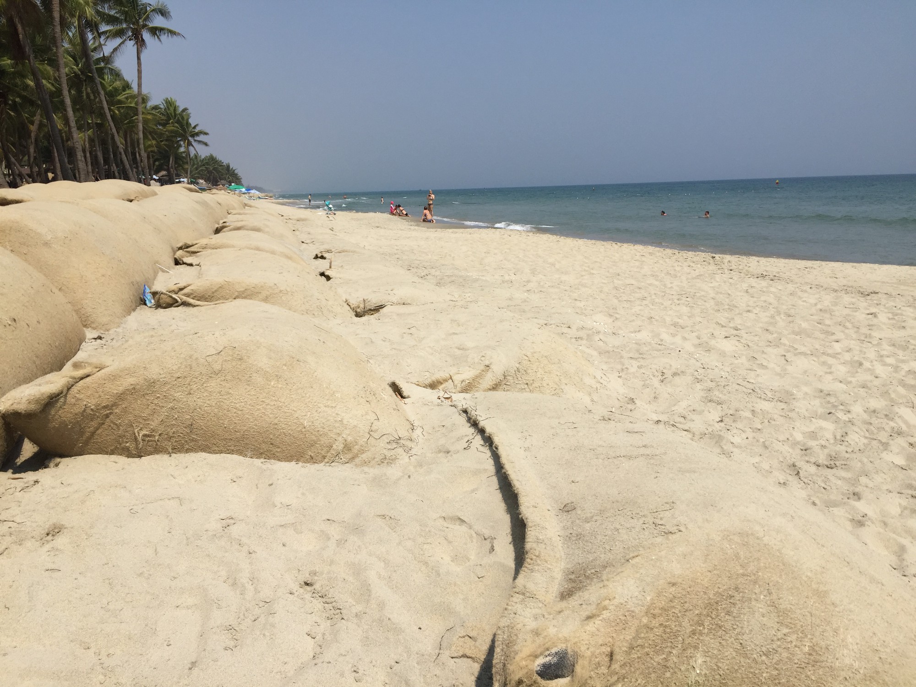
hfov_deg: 61.7
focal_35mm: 29
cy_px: 344
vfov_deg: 48.2
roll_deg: +0.7
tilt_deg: -11.2
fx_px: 767
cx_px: 458
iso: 32
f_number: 2.2
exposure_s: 1/3968
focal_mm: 4.15
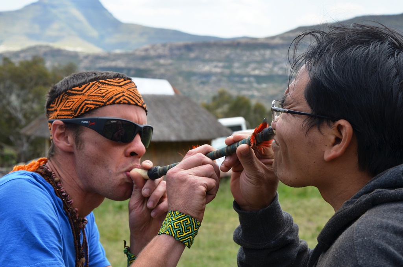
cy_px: 134
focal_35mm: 72
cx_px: 202
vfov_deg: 18.8
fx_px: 804
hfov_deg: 28.1
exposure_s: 1/250
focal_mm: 48
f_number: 8
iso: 140
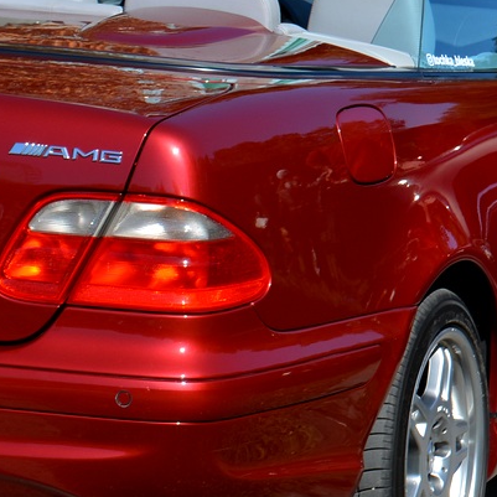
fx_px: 4028
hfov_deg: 7.1
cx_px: 160
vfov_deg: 7.1
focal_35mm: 248
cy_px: 108
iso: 100
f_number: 8
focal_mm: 52
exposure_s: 1/250
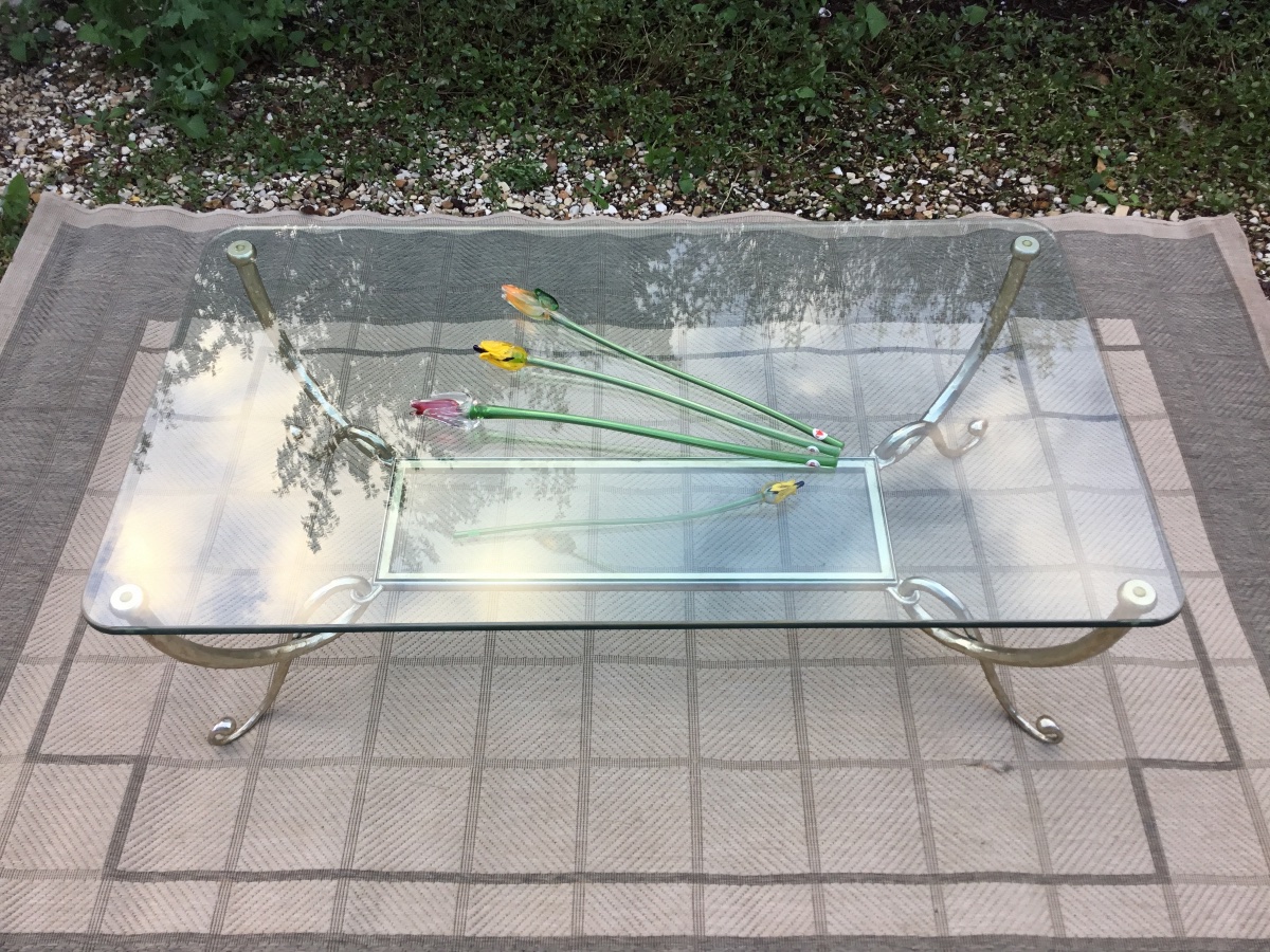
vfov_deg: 45.4
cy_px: 476
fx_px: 1137
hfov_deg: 58.4
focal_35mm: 31
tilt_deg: -47.8
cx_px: 635
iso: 25
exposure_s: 1/50
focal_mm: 3.3
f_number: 2.4
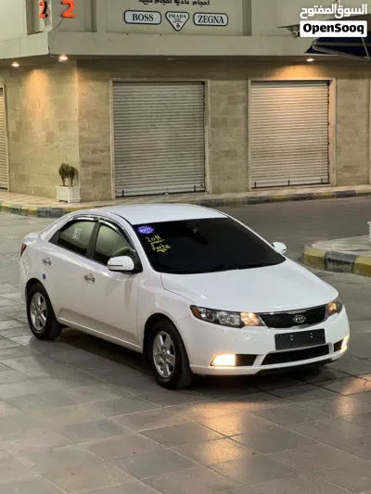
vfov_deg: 25.3
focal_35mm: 77
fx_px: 1100
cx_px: 186
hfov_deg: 19.1
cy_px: 247
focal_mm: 9
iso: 400
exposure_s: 1/33
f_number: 2.8
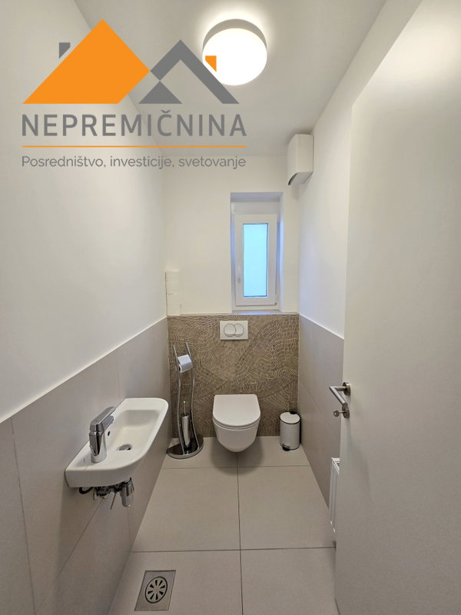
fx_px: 231
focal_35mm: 13
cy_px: 308
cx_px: 230
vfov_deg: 106.2
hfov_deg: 89.9
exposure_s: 1/100
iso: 80
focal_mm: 2.2
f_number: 2.2
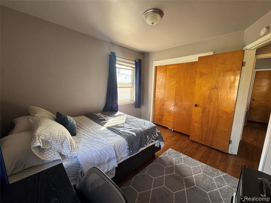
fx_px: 110
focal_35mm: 14
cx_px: 136
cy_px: 102
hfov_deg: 102.1
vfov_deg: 85.7
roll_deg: -2.3
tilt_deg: -9.5
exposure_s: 1/99
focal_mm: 2.22
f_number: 2.2
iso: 100
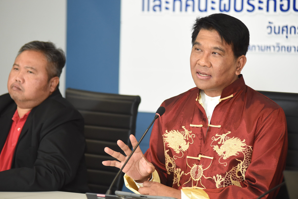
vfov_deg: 9.2
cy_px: 93
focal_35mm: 149
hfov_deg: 13.8
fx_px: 1234
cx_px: 142
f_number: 2.8
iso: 1600
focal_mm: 135
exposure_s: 1/250
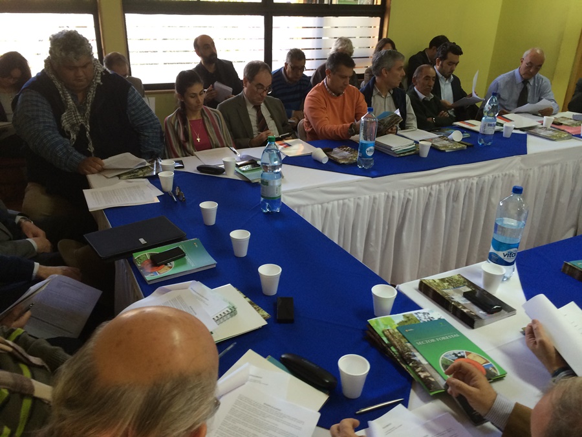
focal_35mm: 29
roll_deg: -1.2
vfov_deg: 48.2
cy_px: 218
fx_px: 488
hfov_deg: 61.7
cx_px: 291
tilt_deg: -24.0
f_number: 2.2
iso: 100
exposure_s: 1/33
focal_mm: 4.15
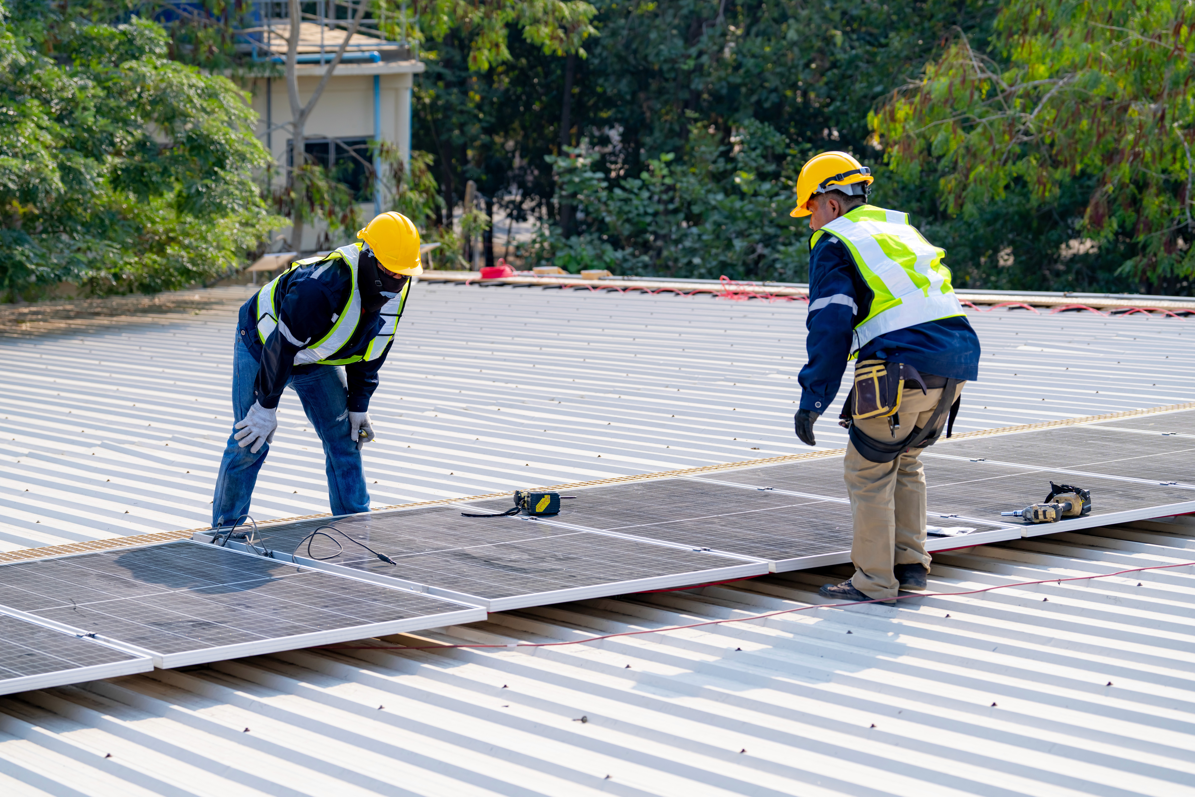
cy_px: 398
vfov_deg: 17.1
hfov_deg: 25.4
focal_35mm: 80
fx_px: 2655
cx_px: 598
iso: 100
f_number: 4.5
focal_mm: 80
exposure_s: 1/800
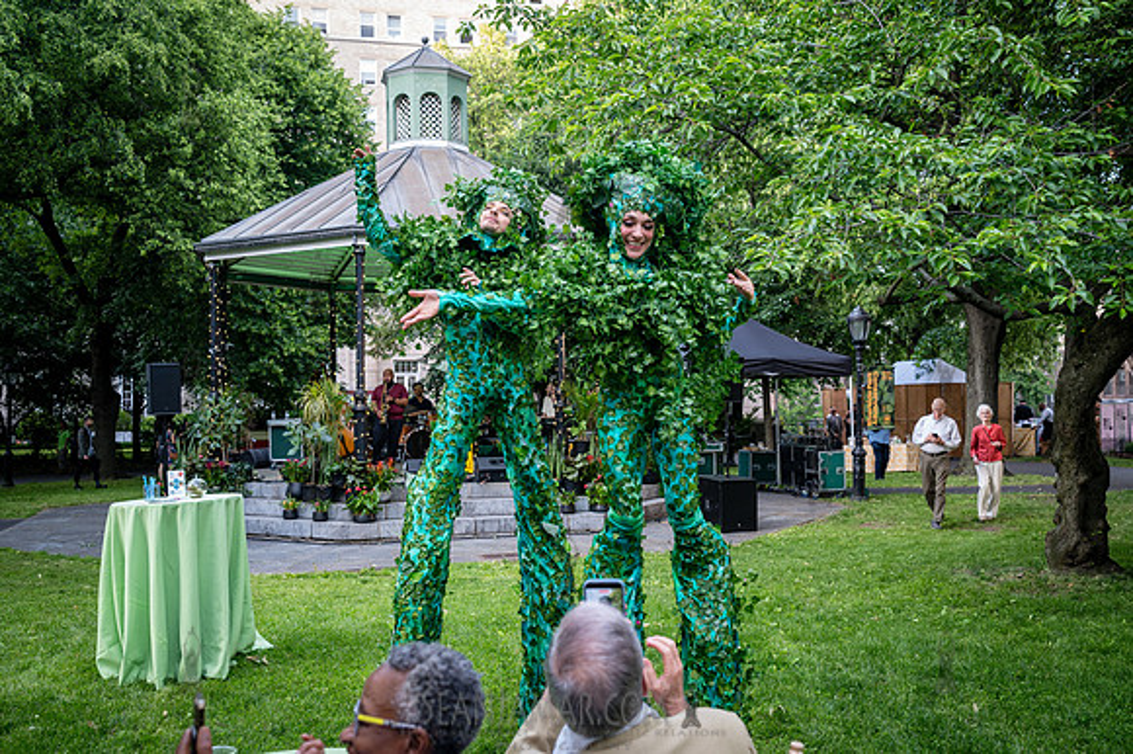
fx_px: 1101
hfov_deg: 54.5
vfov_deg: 37.8
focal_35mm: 35
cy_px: 377
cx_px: 566
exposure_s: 1/160
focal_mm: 35
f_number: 4
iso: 800
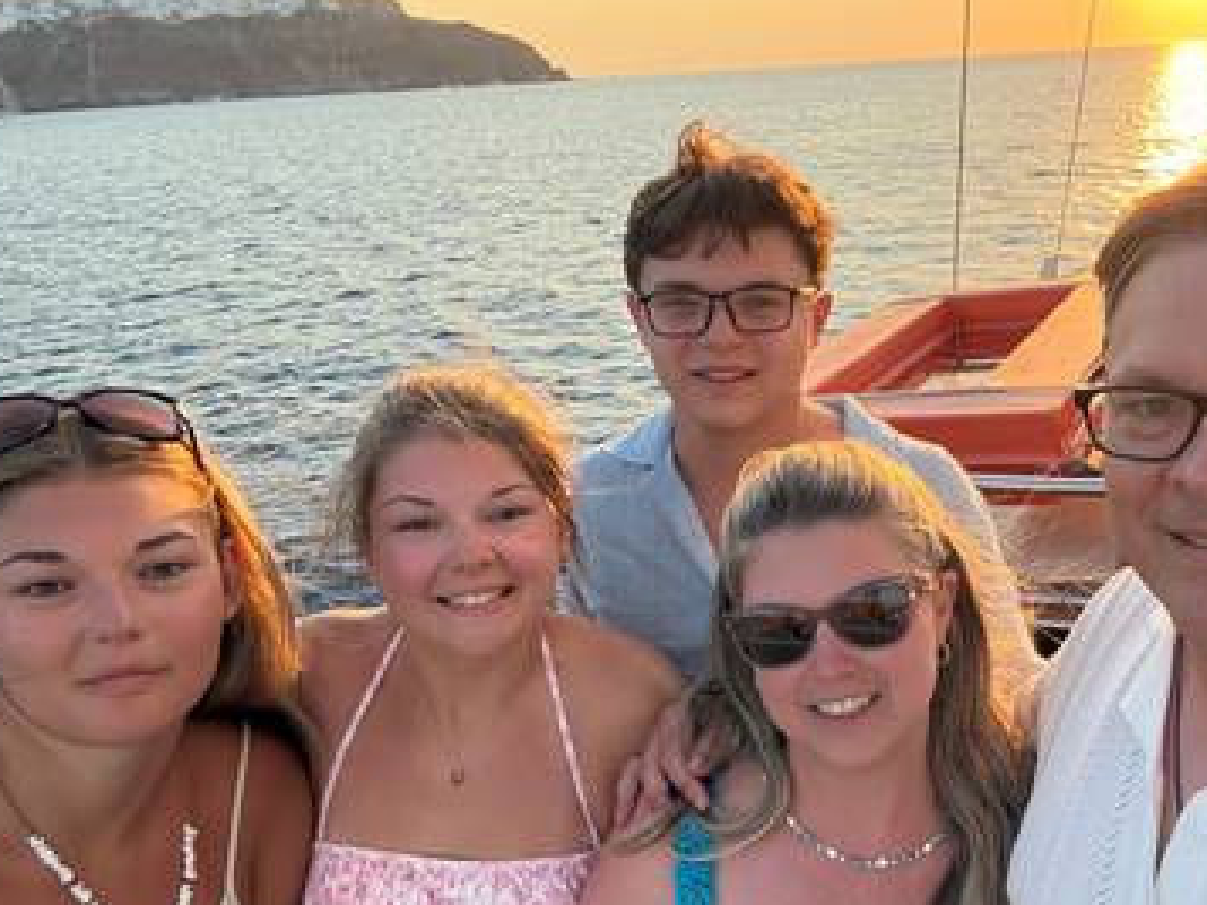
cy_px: 522
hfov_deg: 57.6
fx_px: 1081
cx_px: 763
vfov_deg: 45.3
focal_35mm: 31
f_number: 1.9
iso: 64
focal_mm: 2.69
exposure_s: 1/244
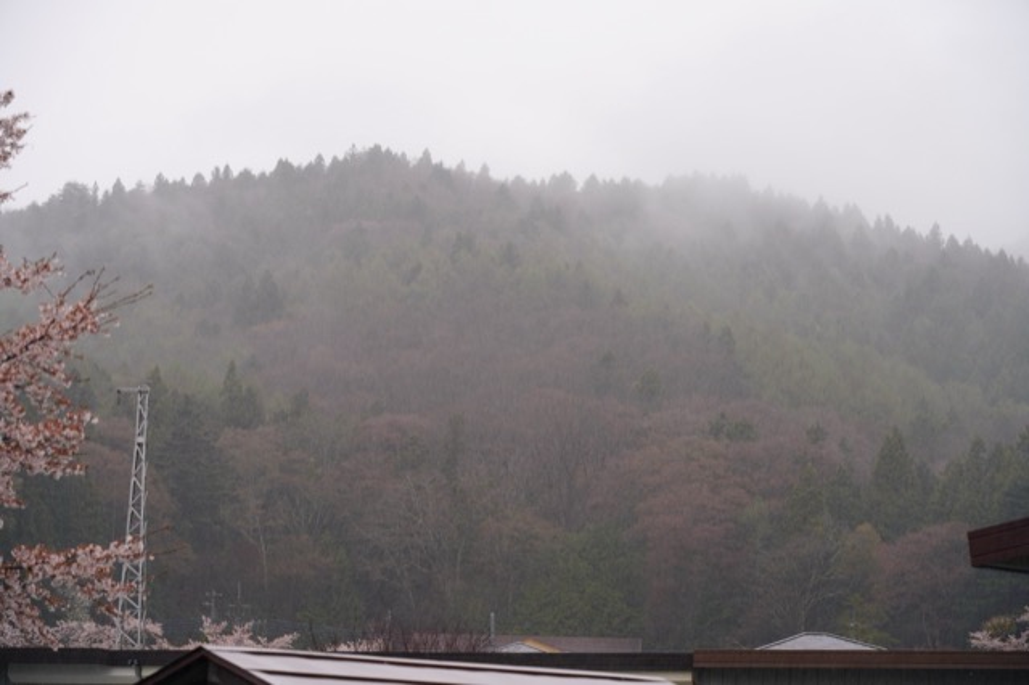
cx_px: 514
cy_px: 342
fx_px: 2485
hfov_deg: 23.4
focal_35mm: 87
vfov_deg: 15.7
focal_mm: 87
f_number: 6.3
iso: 100
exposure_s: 1/160
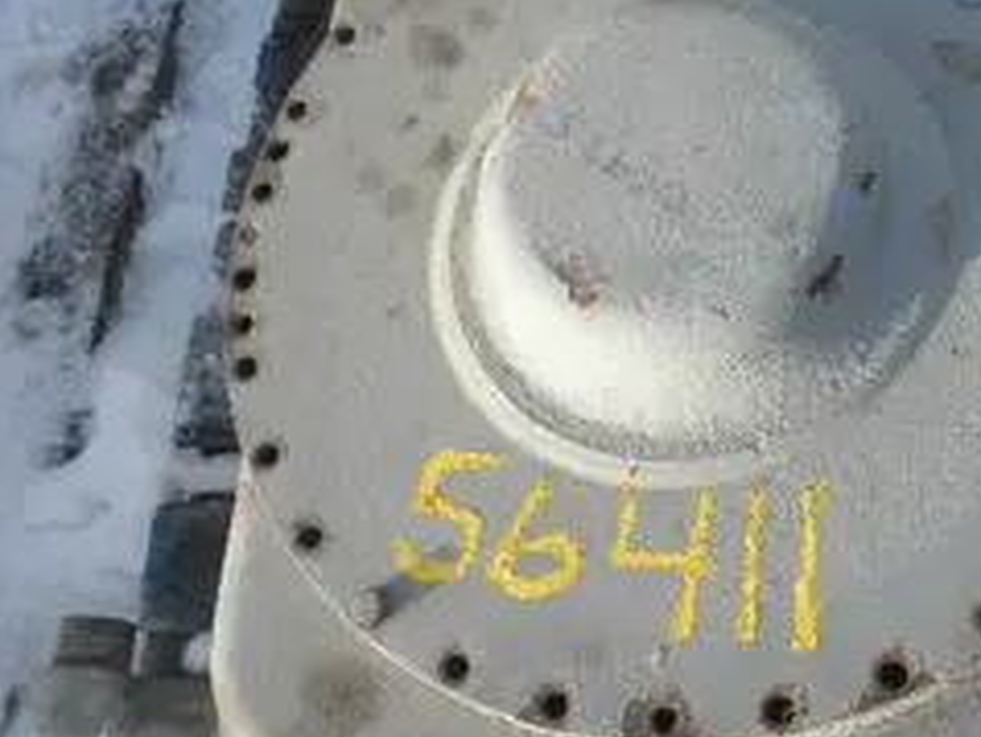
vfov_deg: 30.9
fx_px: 1333
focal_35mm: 47
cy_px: 346
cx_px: 816
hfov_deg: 38.5
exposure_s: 1/250
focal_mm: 5
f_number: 3
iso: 64
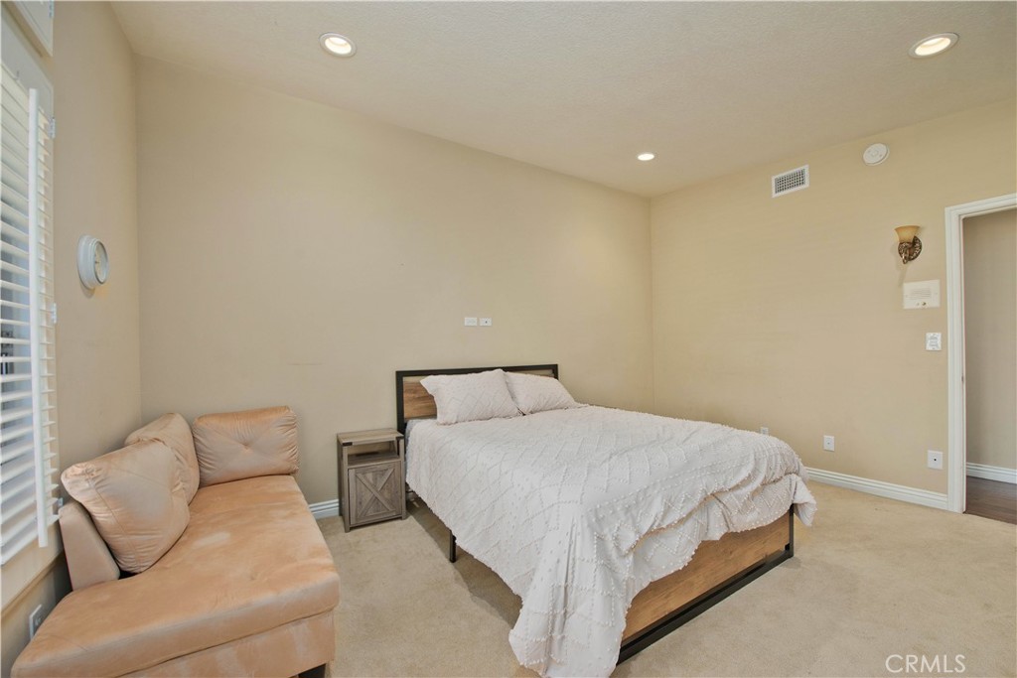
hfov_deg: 104.2
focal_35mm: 14
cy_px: 339
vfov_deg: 81.2
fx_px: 396
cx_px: 508
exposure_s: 1/320
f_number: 5.6
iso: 400
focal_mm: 14
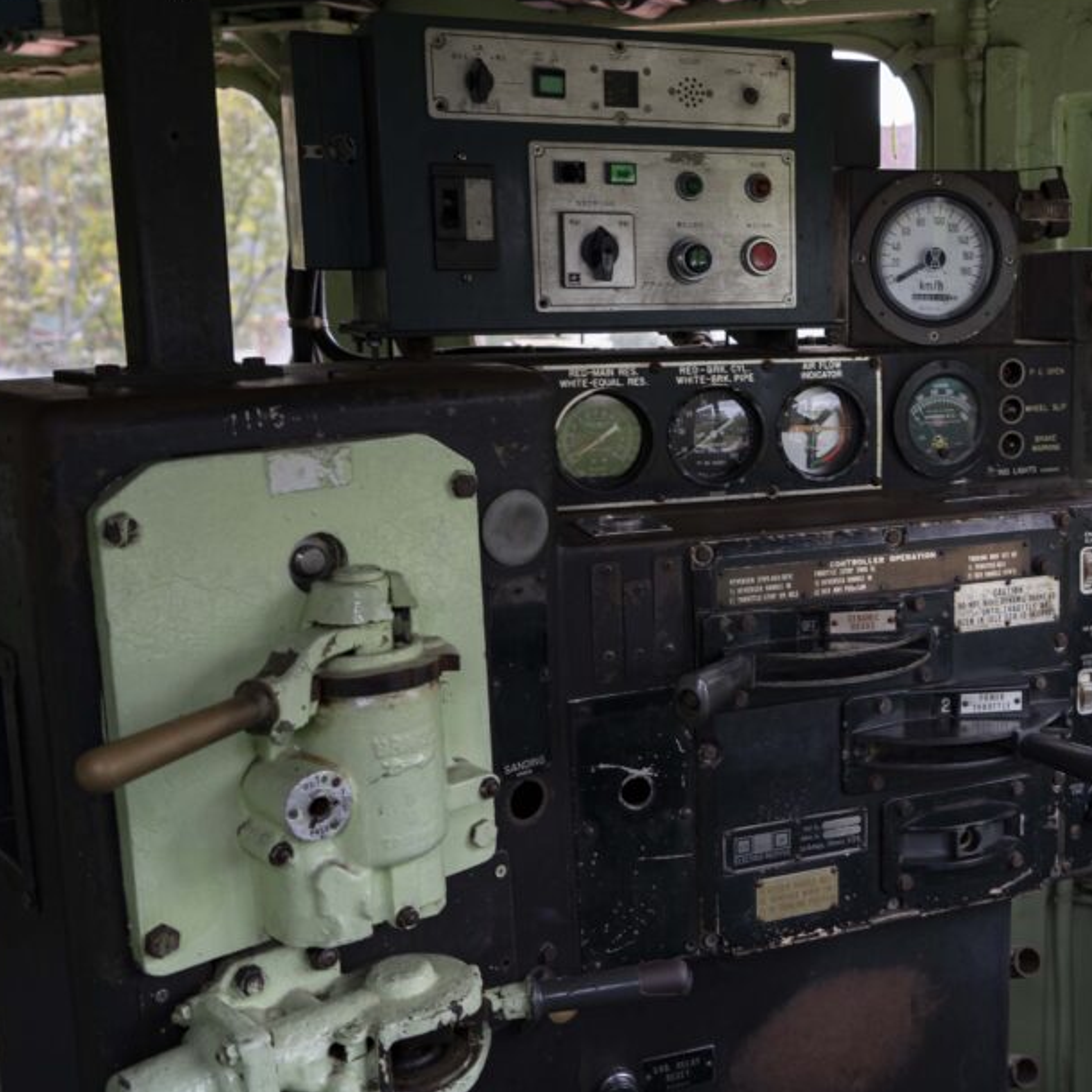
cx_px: 839
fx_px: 1428
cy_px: 528
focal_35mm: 40
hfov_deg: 40.5
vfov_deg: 41.9
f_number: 4
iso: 100
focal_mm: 28
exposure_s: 1/60
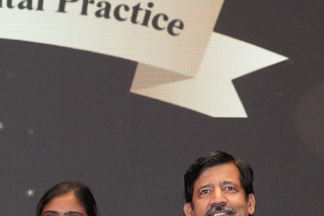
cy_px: 268
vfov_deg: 5.4
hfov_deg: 8.0
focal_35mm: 251
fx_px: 2259
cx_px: -230
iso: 2500
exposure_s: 1/160
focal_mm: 42
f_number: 7.1
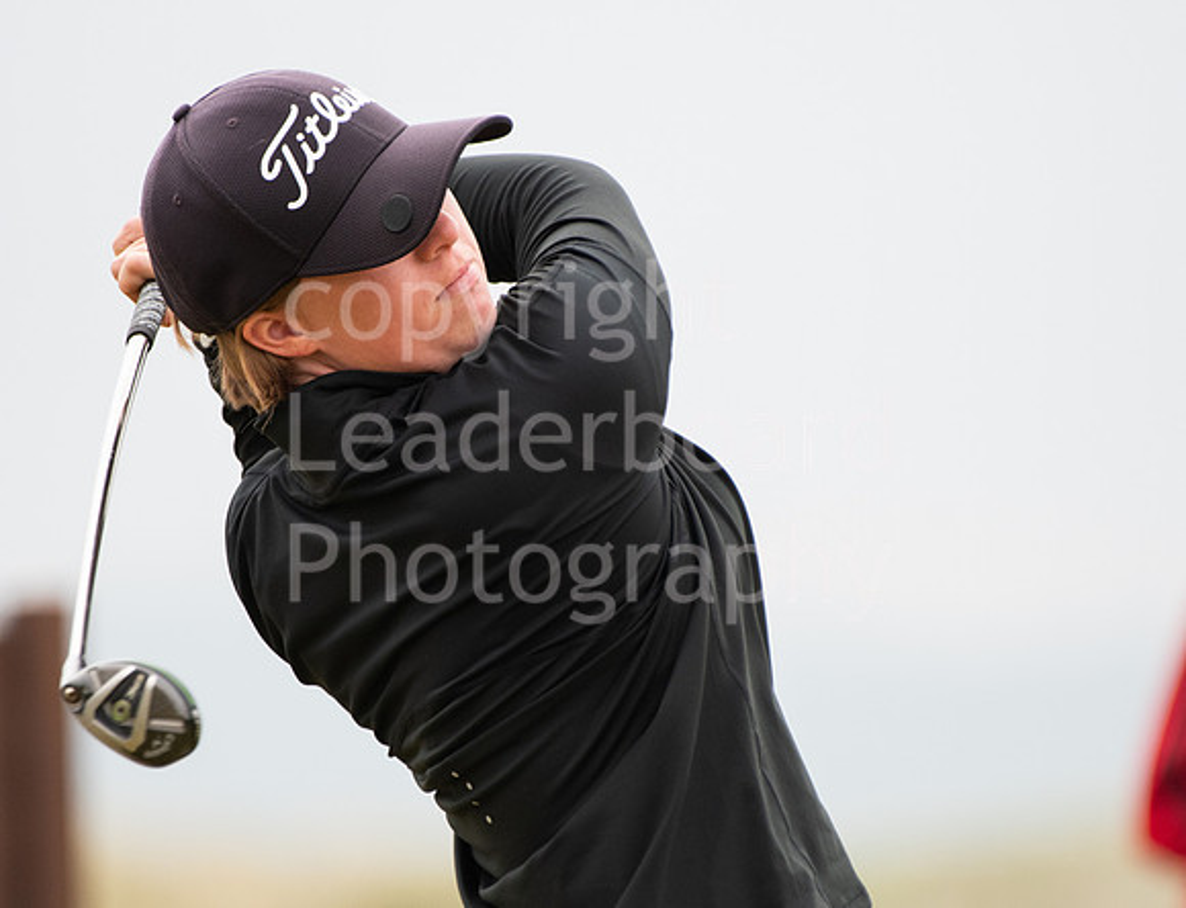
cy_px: 431
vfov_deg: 1.7
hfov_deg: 2.2
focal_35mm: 880
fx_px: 30387
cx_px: 554
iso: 1000
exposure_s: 1/1250
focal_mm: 480
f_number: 5.6
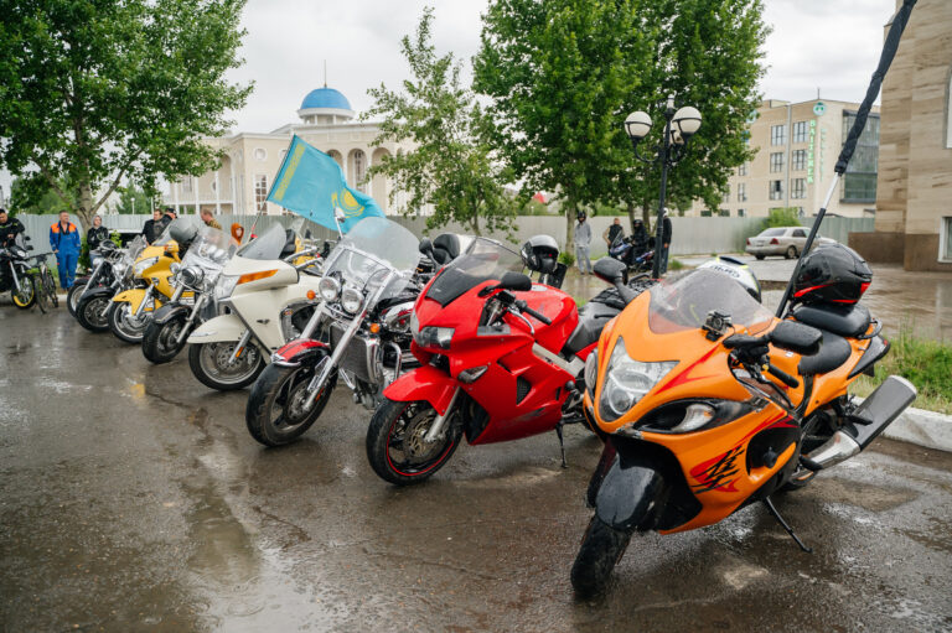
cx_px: 476
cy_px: 316
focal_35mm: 28
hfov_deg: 65.5
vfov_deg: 46.3
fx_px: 740
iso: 500
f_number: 2.8
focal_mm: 28
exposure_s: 1/800
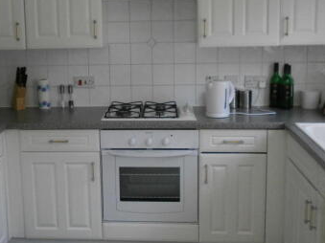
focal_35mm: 55
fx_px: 516
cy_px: 99
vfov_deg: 26.5
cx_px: 119
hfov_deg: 34.7
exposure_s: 1/250
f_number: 3.1
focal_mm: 5.8
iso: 400
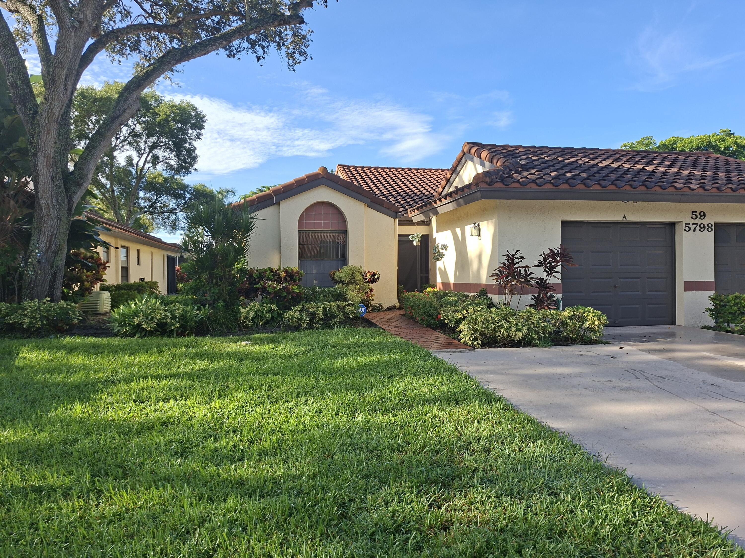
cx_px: 372
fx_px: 495
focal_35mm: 23
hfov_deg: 73.9
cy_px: 279
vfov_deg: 58.9
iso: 50
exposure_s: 1/1029
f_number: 1.8
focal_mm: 5.54
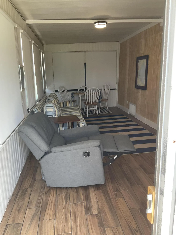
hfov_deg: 48.2
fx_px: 197
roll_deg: +4.0
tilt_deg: -11.5
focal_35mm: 29
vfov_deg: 61.7
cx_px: 88
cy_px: 118
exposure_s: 1/100
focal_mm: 3
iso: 40
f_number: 1.8
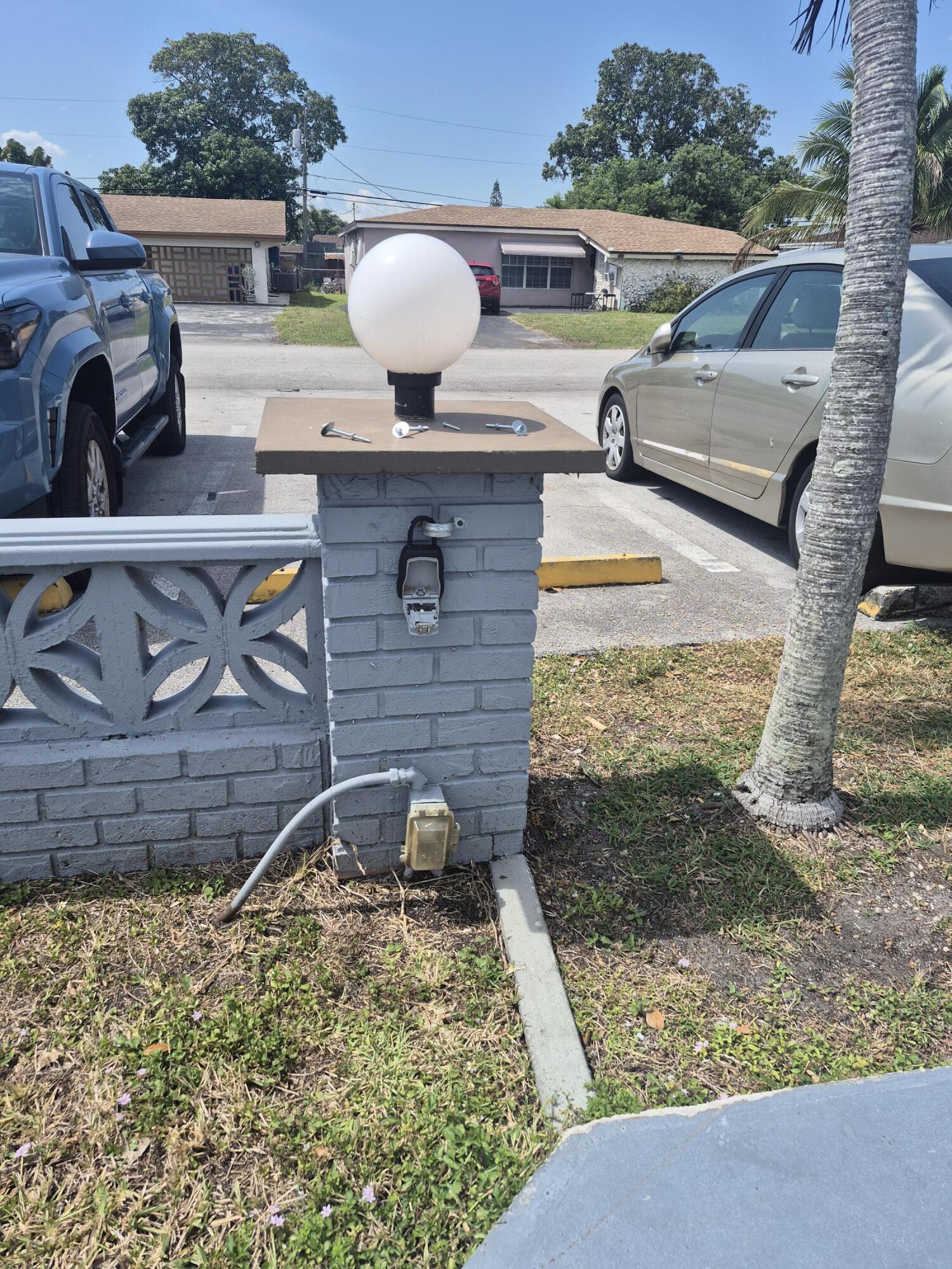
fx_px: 843
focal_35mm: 23
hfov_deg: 58.9
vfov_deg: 73.9
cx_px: 476
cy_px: 634
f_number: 1.8
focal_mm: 5.4
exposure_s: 1/1816
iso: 25
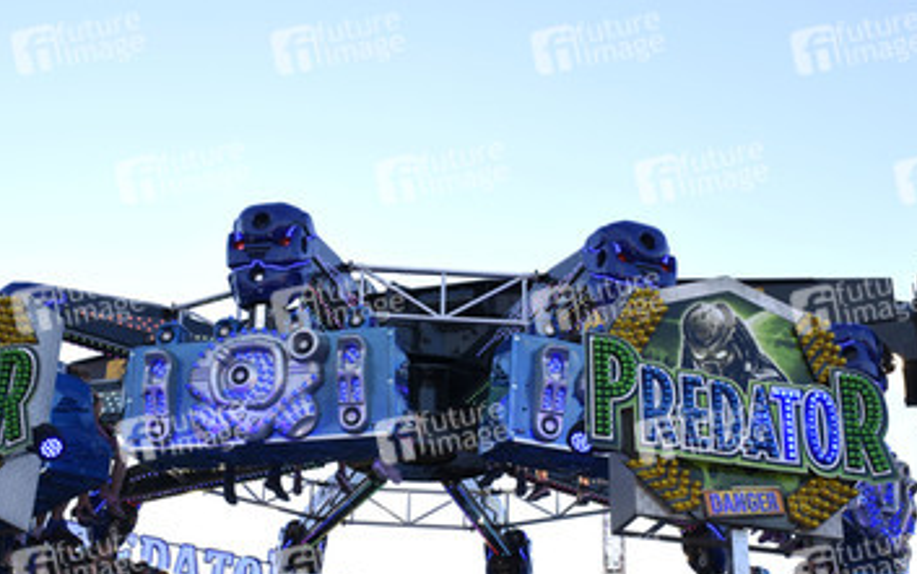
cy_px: 369
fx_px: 1316
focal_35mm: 53
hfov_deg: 38.3
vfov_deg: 24.5
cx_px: 373
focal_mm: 27
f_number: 9
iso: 320
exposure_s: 1/160
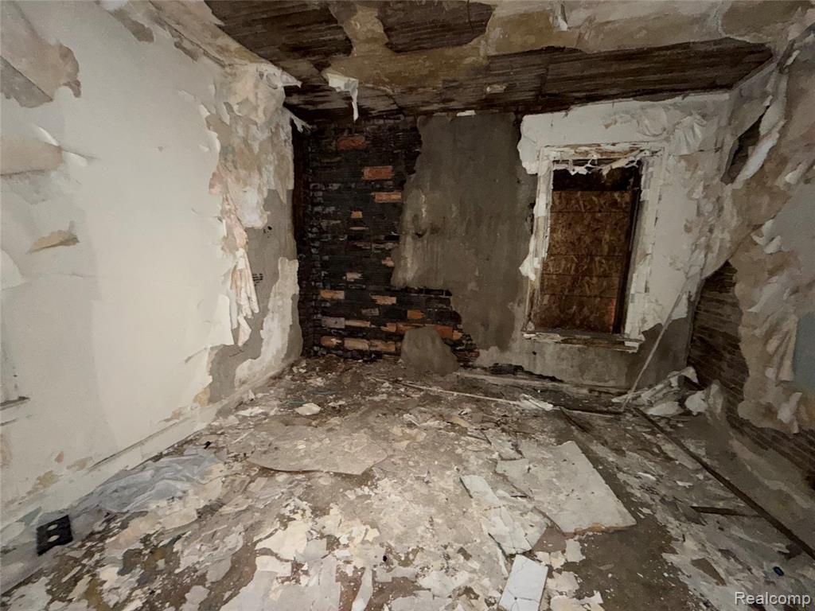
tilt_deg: -8.5
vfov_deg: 85.7
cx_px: 408
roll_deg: -1.1
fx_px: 330
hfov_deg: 102.1
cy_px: 306
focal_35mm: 14
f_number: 2.2
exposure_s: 1/16
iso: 400
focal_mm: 2.22
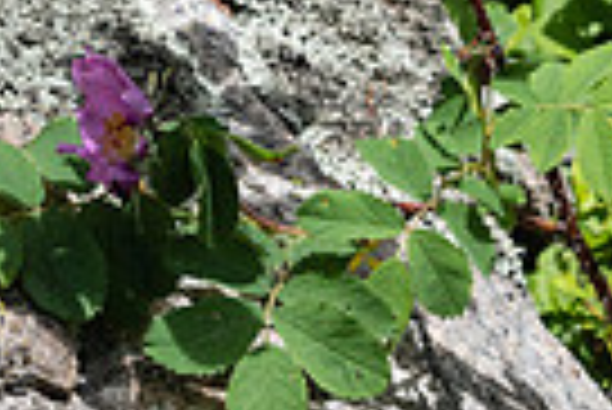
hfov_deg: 5.0
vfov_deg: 3.3
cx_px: 579
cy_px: 79
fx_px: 7062
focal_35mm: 415
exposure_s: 1/400
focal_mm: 70
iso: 360
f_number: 9
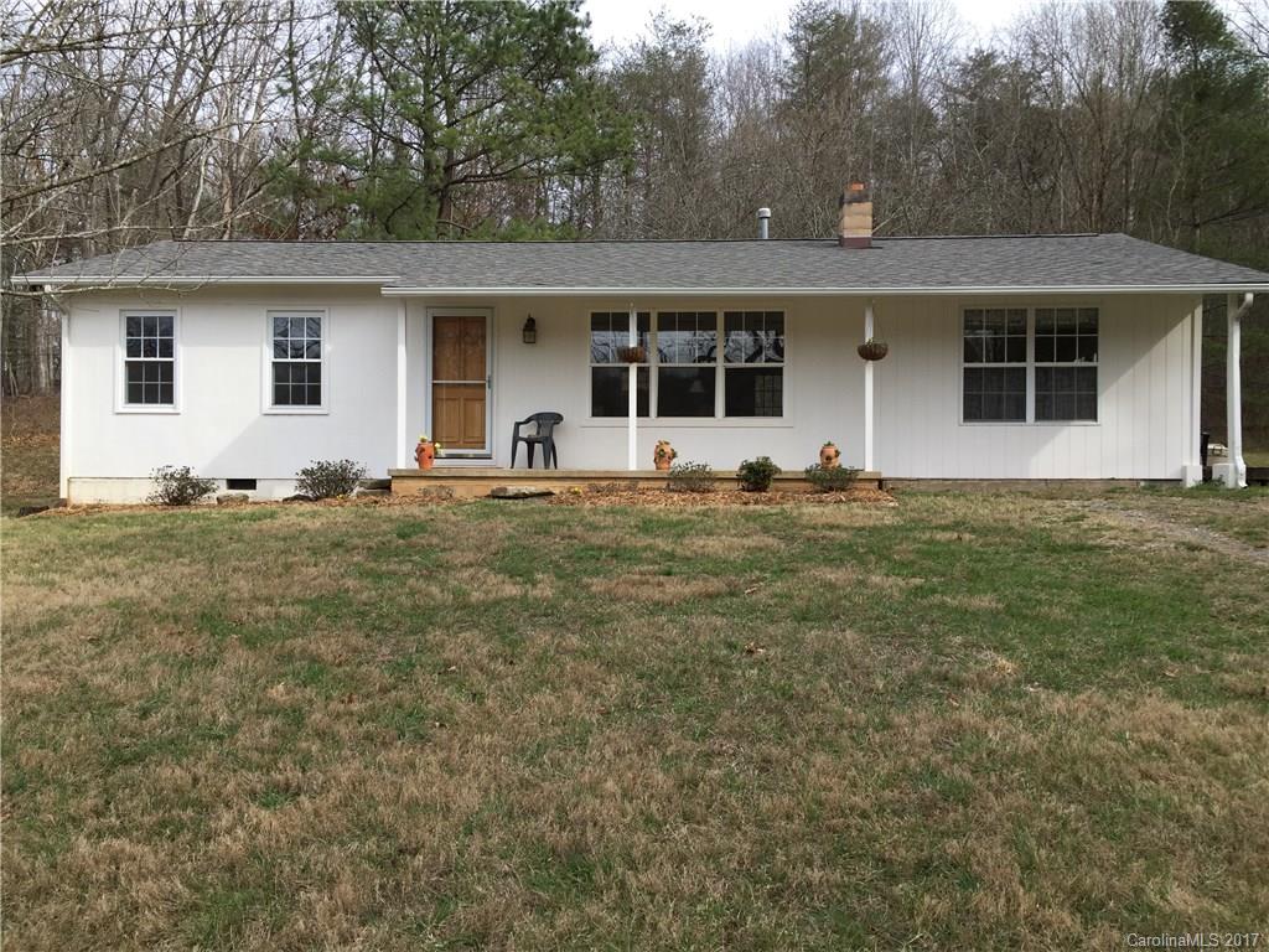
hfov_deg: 61.7
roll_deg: -1.0
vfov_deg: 48.2
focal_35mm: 29
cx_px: 634
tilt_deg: -0.3
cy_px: 476
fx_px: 1063
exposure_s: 1/842
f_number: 2.2
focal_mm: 4.15
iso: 32
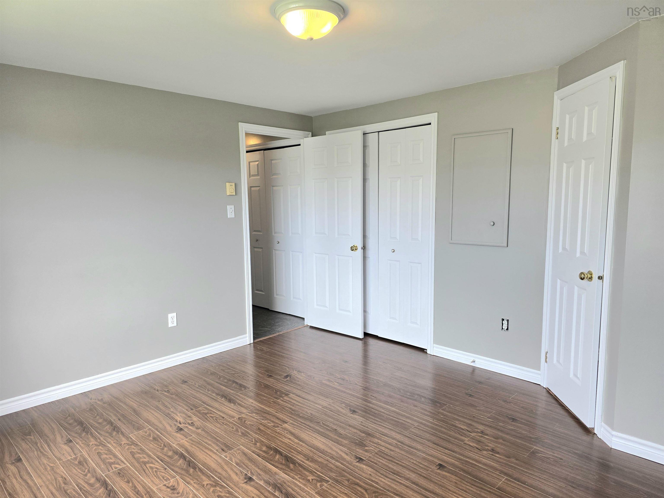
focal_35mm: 23
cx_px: 332
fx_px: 441
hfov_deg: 73.9
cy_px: 249
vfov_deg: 58.9
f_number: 1.7
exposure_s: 1/182
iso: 80
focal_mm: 6.3
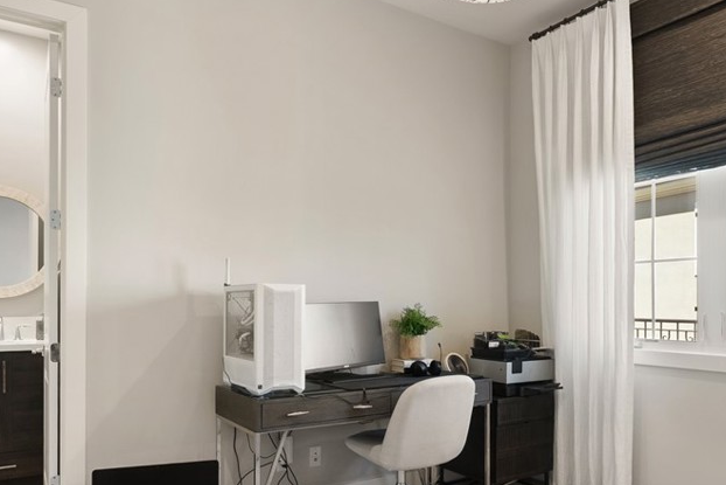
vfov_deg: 45.9
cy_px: 309
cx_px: 400
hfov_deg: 65.3
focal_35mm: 28
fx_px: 565
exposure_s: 1.3
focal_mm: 17
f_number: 9
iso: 100
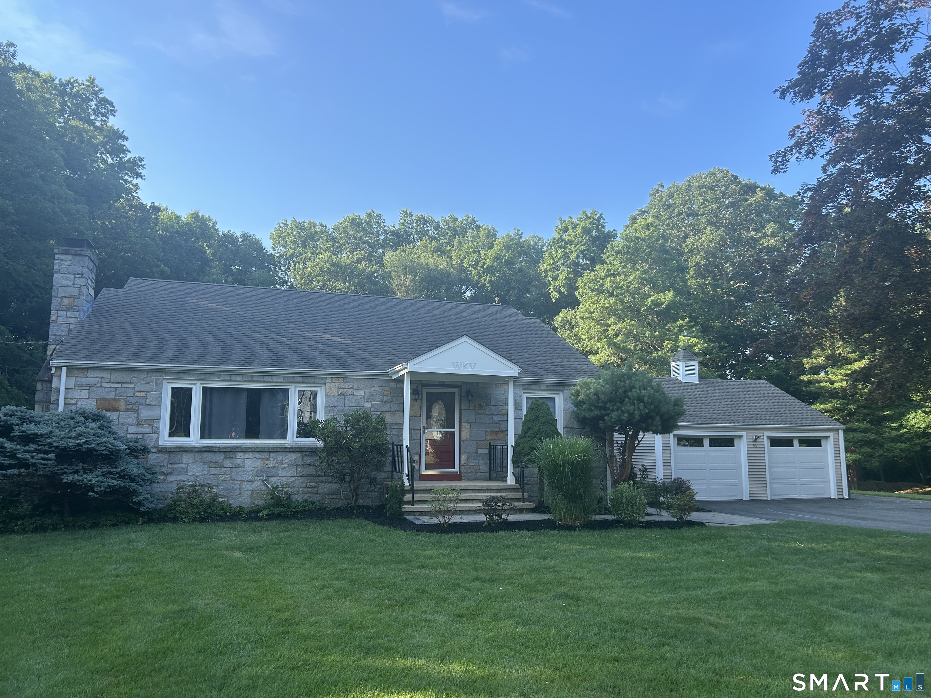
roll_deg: +0.5
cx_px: 466
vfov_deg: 53.1
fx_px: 699
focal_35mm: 26
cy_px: 349
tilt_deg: +7.4
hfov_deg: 67.3
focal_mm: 5.7
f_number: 1.5
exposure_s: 1/1344
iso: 50
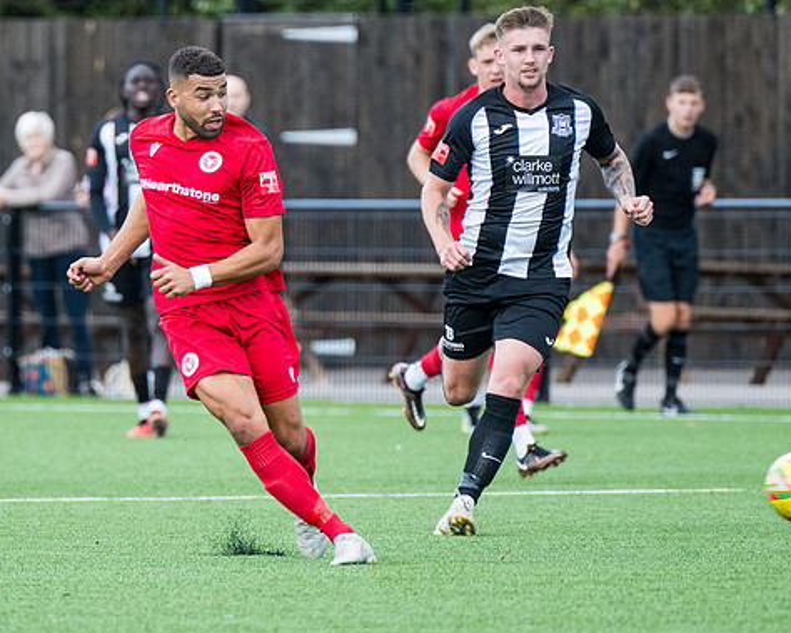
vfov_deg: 2.1
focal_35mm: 730
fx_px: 17086
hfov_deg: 2.7
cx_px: 231
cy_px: 227
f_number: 4
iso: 500
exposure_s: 1/800
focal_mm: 280
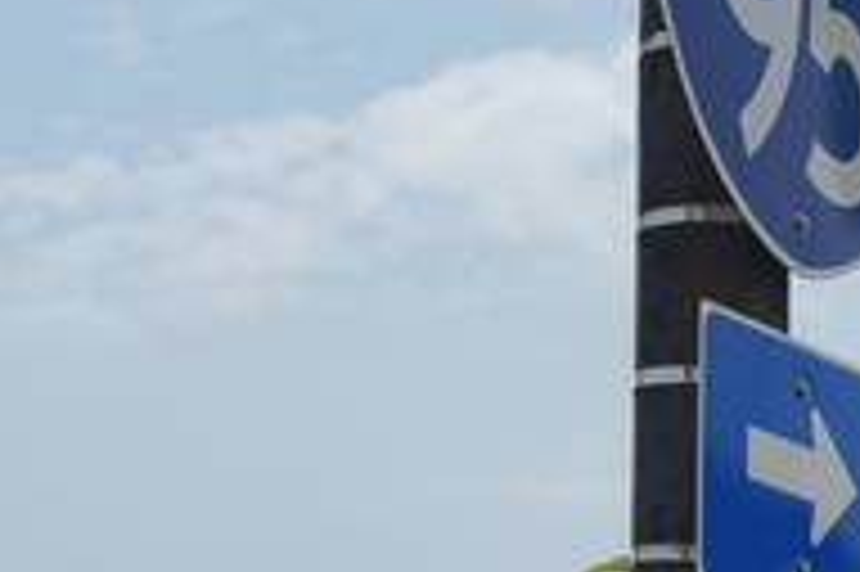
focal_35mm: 163
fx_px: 3890
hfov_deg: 12.6
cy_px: 333
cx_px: 356
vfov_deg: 8.4
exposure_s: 1/800
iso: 200
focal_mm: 26
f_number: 8
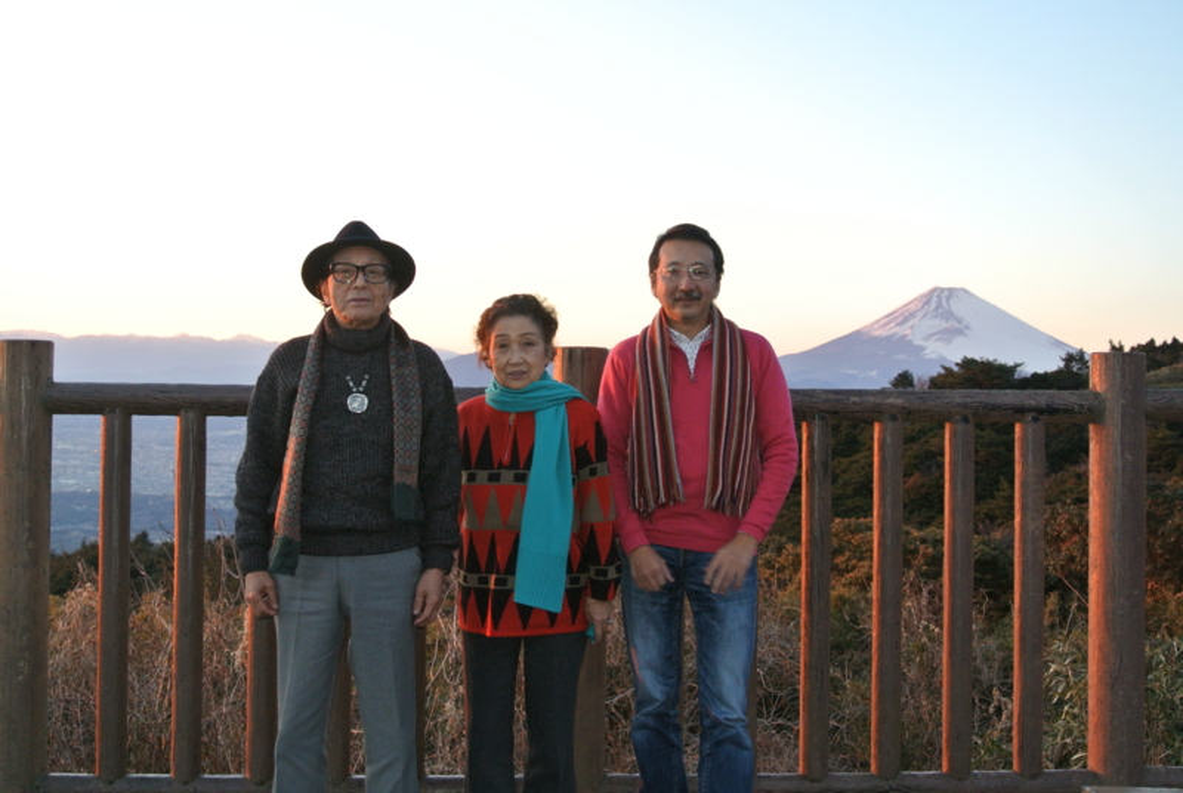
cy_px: 396
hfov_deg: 38.8
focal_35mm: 51
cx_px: 592
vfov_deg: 26.6
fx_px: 1678
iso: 360
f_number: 4.8
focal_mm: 18.9
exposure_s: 1/60
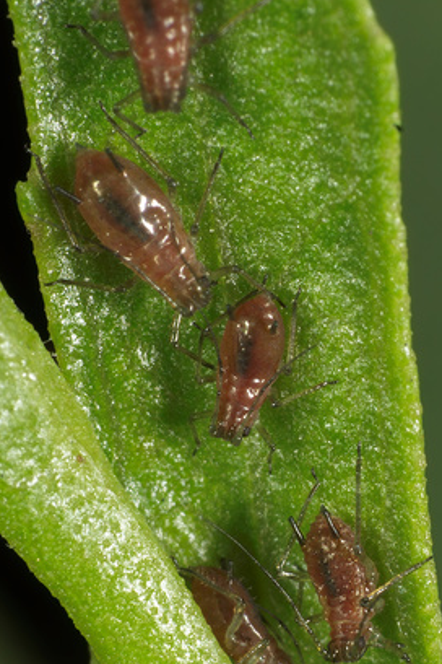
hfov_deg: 6.8
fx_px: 3720
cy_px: 339
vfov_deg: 10.2
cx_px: 188
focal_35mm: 202
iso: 200
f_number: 20
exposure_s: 1/160
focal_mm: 100
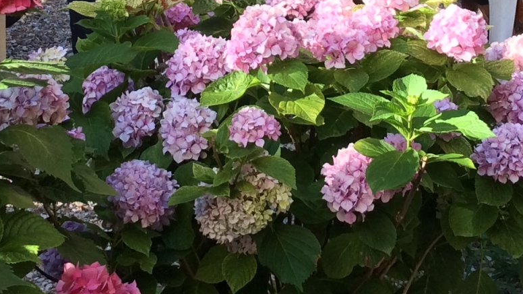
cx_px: 236
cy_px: -79
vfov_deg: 12.3
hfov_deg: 22.2
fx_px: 1331
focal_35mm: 96
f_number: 2.4
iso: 40
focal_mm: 3.3
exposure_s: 1/120
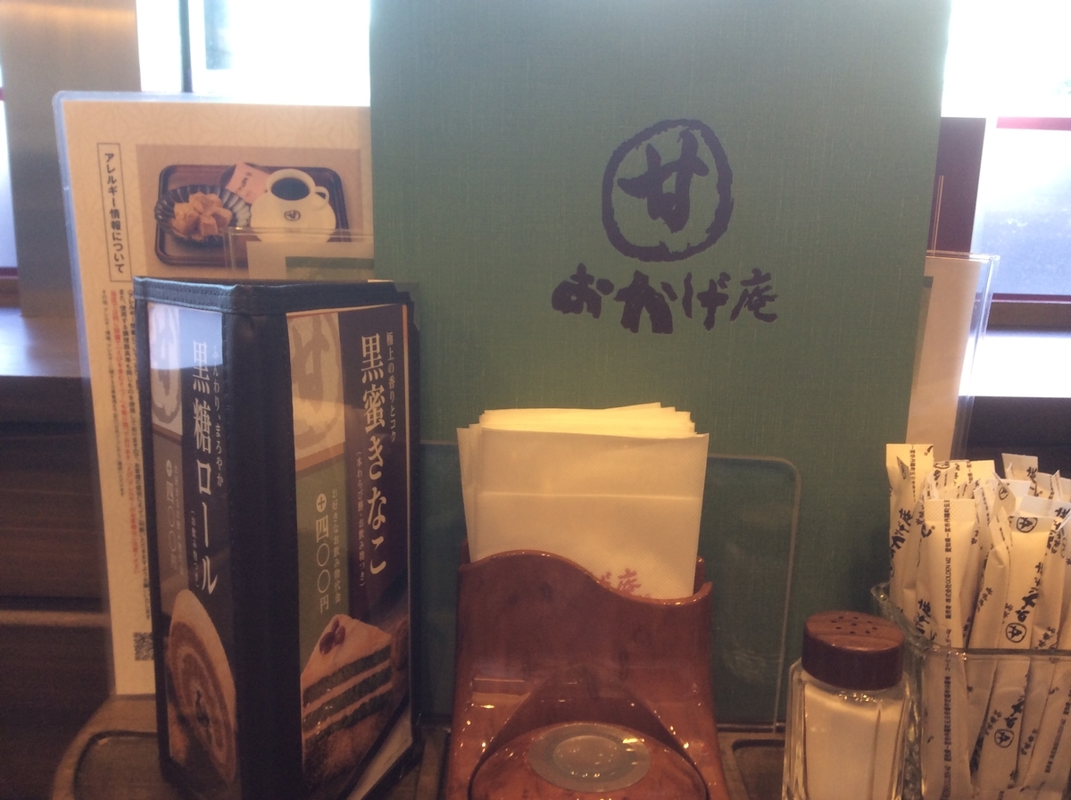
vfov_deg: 44.0
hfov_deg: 56.9
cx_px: 536
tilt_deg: -12.3
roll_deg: -2.1
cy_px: 400
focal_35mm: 32
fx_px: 988
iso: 40
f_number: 2.4
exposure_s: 1/24
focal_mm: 3.3
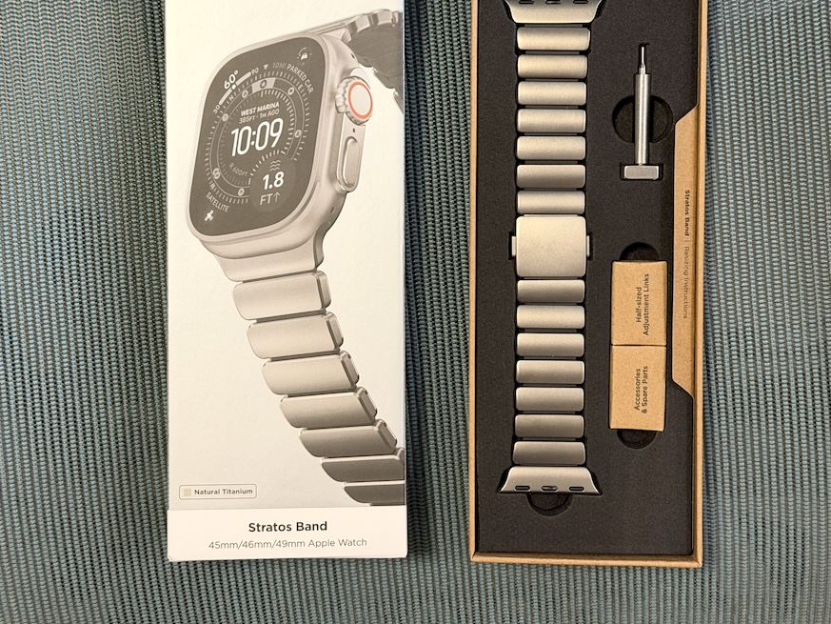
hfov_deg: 29.4
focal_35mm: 66
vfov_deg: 22.2
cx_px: 411
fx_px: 1585
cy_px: 224
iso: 250
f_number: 1.78
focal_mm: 6.76
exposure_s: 1/33
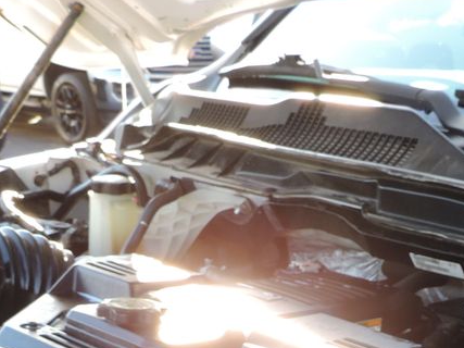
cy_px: 475
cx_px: 329
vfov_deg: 18.7
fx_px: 965
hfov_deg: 26.8
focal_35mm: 72
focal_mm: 4.3
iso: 80
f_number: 3
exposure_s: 1/60
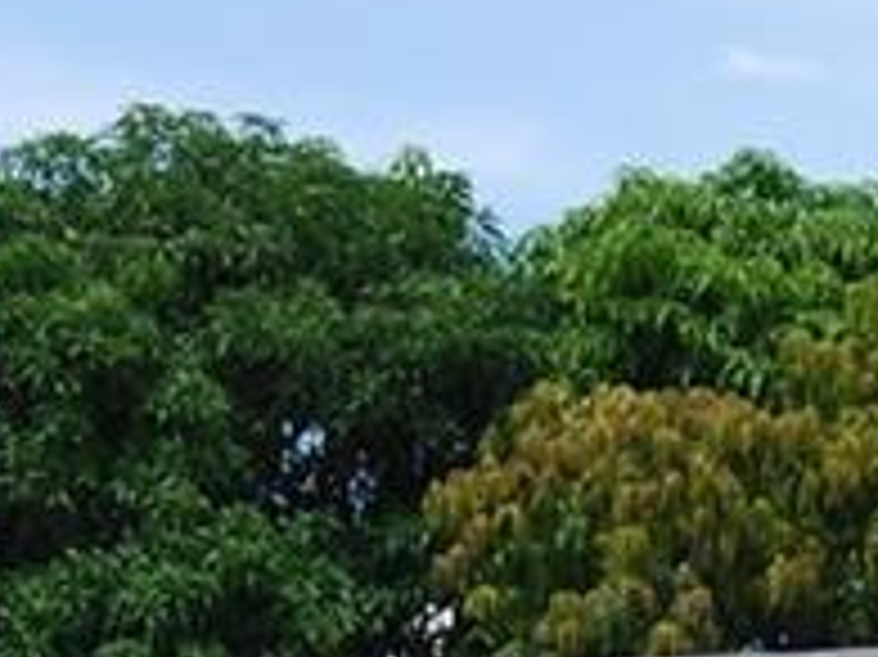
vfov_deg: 5.2
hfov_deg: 7.3
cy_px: 1696
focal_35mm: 273
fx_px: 6919
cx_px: 297
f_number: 7.1
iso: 100
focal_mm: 23
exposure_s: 1/200
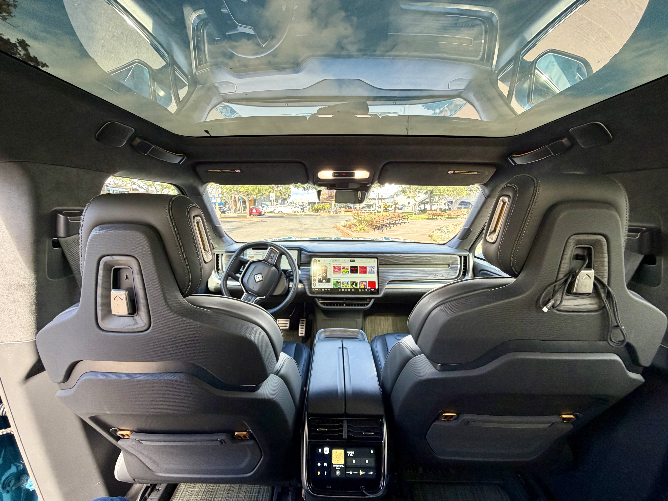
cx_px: 334
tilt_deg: -9.9
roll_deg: +1.0
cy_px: 250
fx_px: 270
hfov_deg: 102.1
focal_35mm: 14
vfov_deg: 85.7
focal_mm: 2.22
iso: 160
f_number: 2.2
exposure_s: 1/121
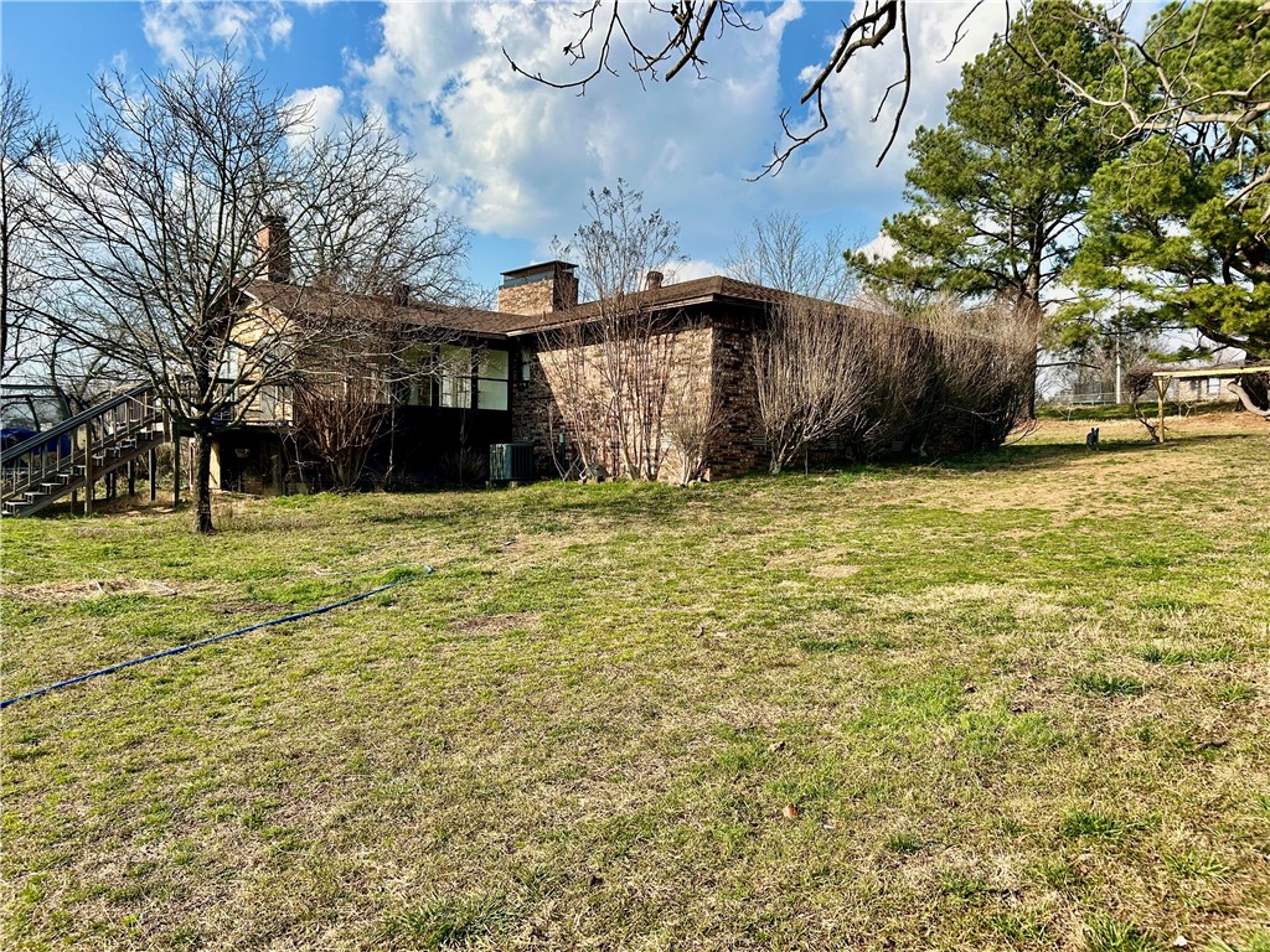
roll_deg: -0.8
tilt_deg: -1.2
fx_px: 954
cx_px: 635
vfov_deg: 53.1
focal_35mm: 26
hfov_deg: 67.3
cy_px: 476
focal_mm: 5.7
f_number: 1.5
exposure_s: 1/2994
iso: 50
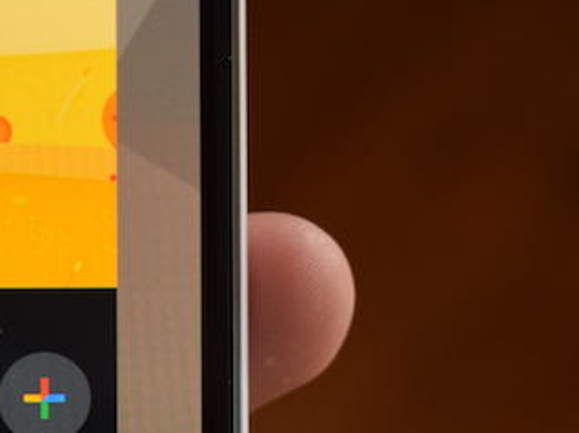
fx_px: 3610
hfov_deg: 9.1
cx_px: -66
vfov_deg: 6.8
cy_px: 553
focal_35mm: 216
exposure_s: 1/160
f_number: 4.5
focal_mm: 34
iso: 500
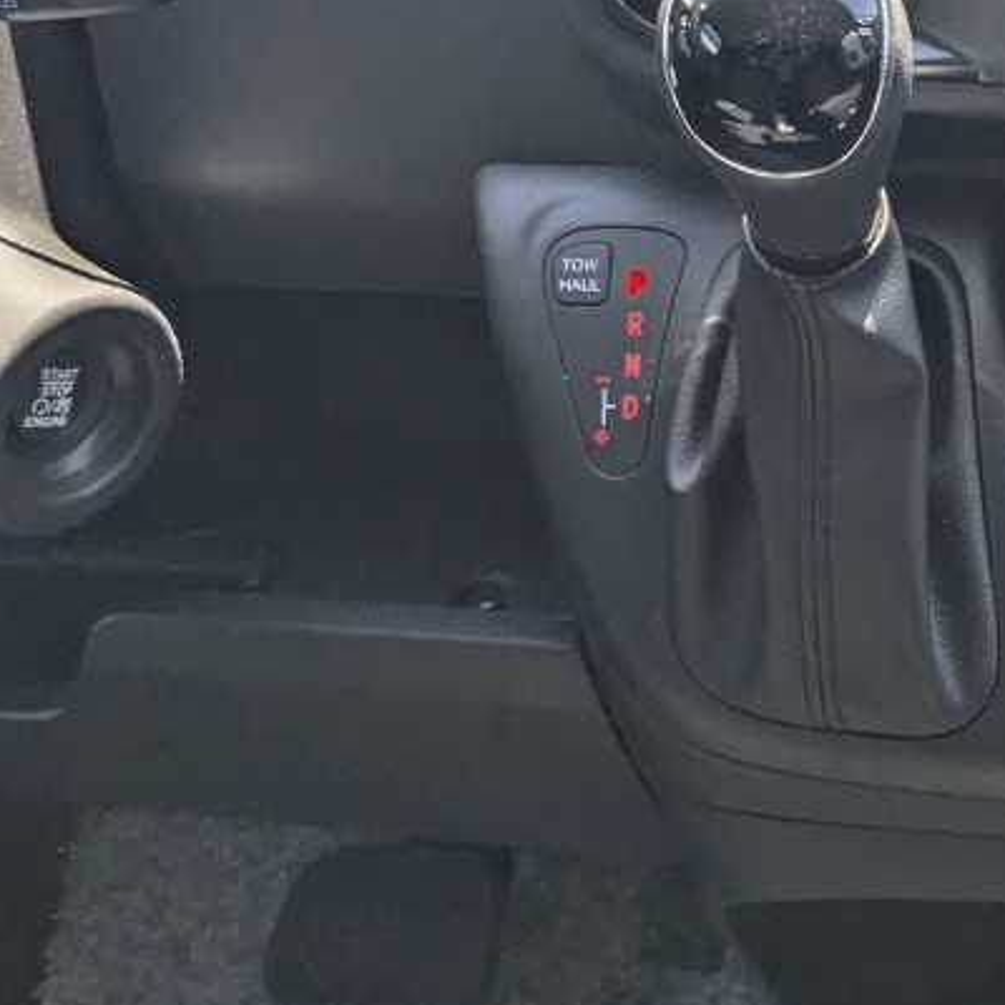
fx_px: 2431
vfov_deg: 23.2
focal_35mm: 74
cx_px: 1147
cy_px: 312
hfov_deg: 21.9
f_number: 1.85
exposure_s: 1/561
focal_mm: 6.81
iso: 39
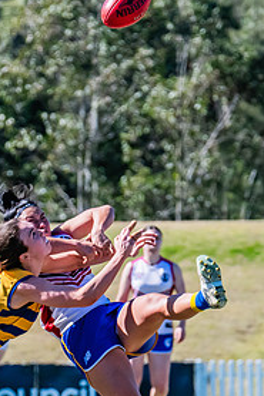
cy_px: 370
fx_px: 9537
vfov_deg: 2.4
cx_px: -31
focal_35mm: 866
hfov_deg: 1.6
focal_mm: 290
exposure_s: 1/1600
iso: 800
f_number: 9
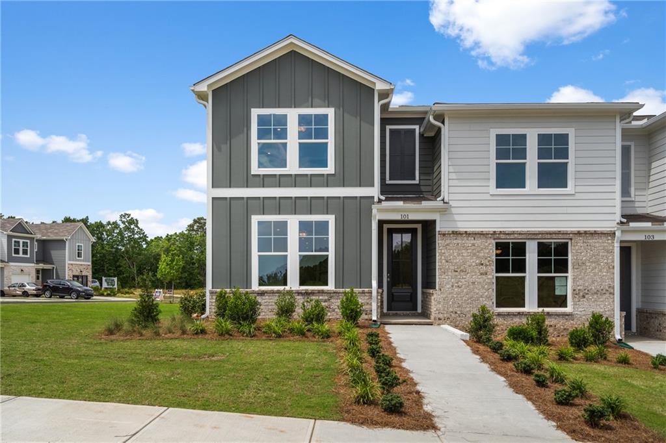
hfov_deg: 65.5
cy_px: 222
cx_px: 333
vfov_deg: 46.4
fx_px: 518
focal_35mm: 28
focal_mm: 28
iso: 1250
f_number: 6.3
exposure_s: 1/2000
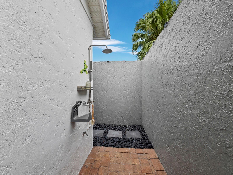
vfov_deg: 85.7
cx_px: 116
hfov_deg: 102.0
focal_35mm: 14
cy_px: 88
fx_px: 94
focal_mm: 7
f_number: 11
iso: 400
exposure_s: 1/200
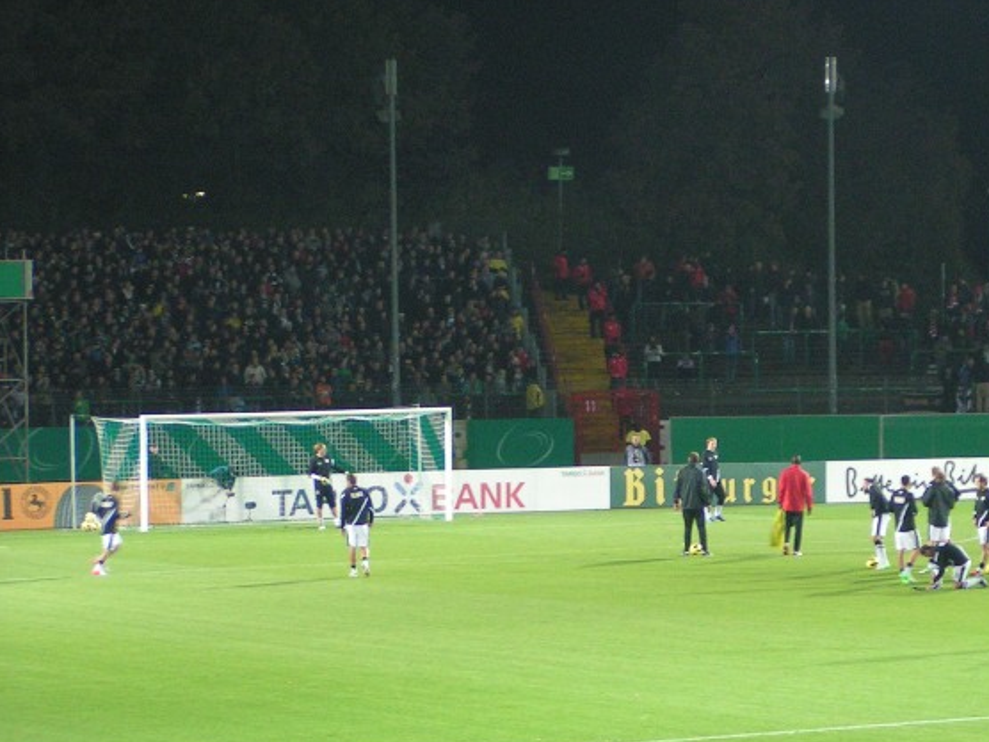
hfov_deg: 11.0
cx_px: 697
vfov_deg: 8.2
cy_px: 329
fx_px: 5143
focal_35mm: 180
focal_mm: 19.1
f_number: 3.5
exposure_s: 1/30
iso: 200
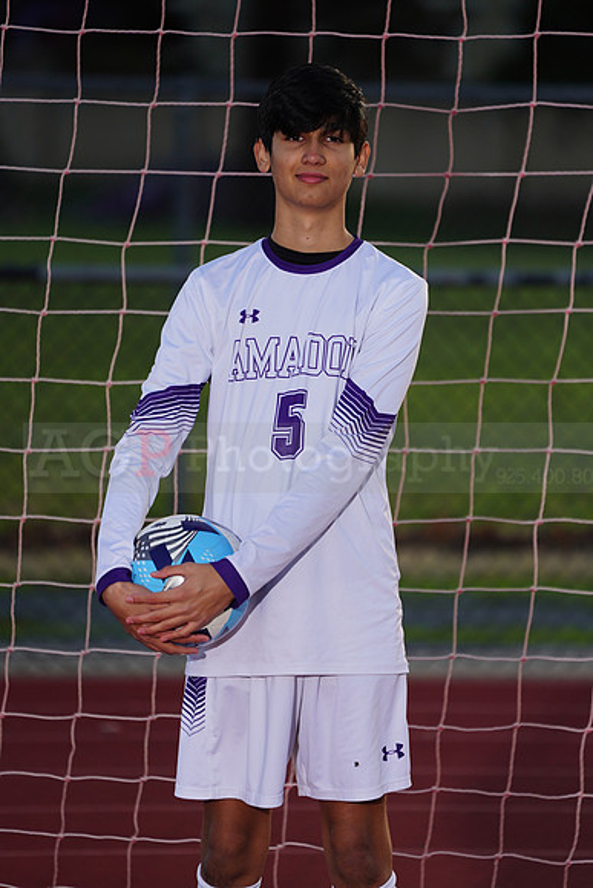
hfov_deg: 3.7
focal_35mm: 367
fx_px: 9062
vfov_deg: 5.6
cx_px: 296
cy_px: 444
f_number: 5.6
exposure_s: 1/250
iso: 200
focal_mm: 367
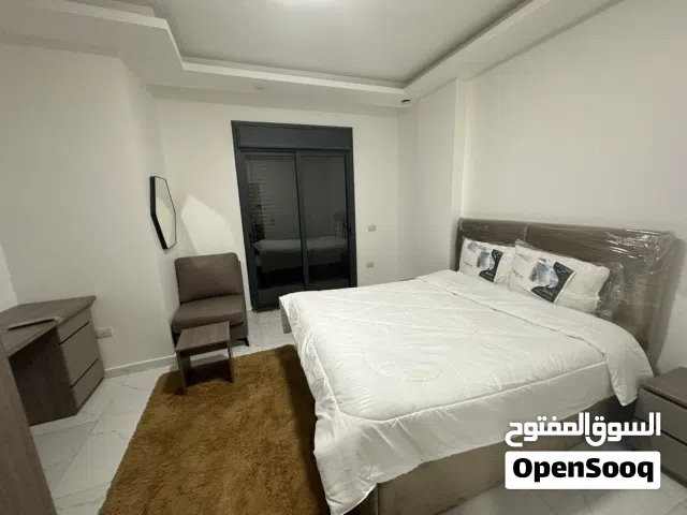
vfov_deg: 85.7
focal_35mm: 14
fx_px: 278
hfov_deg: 102.1
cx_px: 344
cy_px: 258
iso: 250
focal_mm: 2.22
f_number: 2.2
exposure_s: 1/100
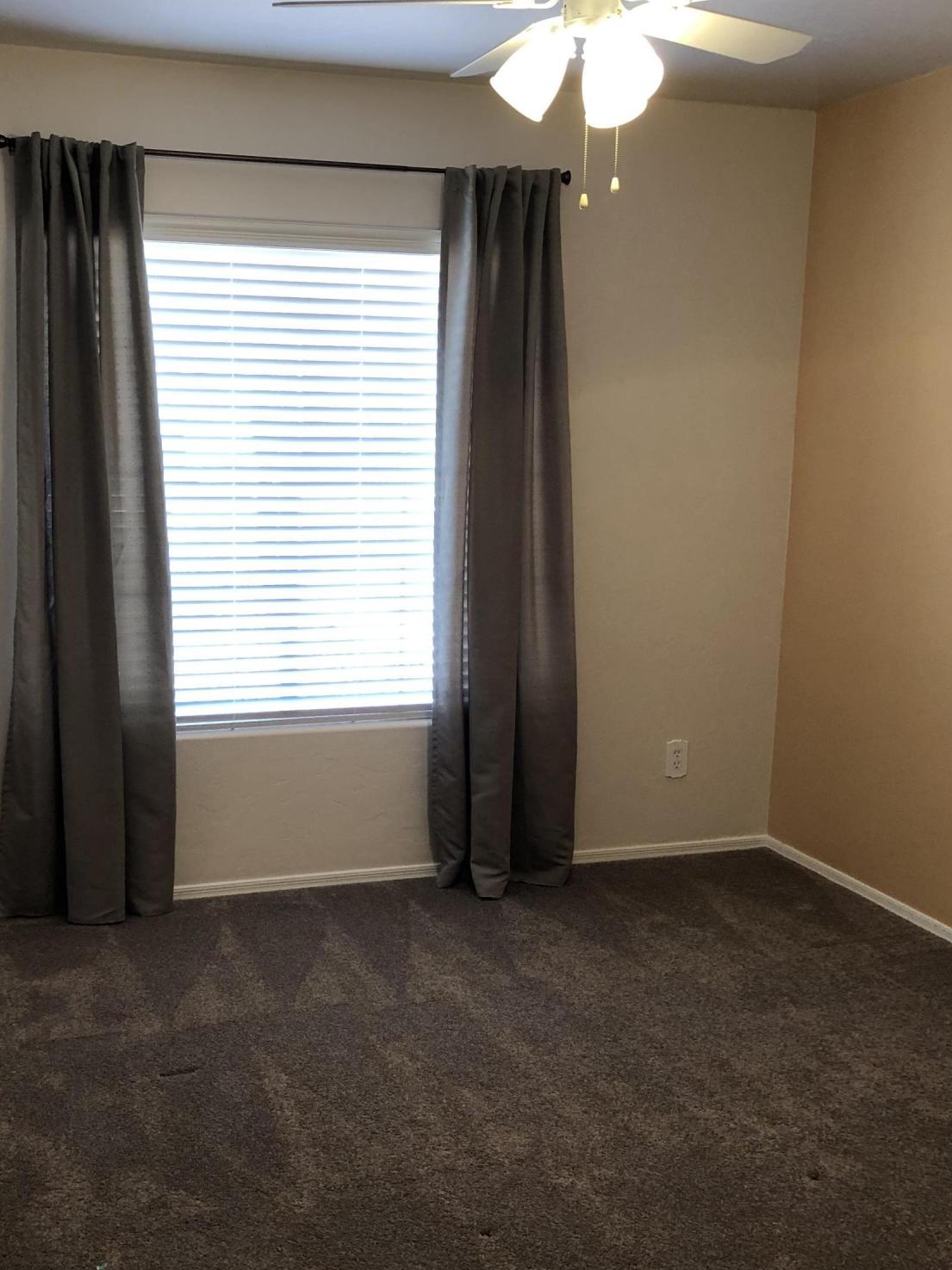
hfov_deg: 37.6
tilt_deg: -11.2
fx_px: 1394
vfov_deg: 48.9
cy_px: 682
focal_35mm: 38
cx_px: 377
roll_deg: -0.9
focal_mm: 3.99
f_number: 1.8
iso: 40
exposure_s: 1/24
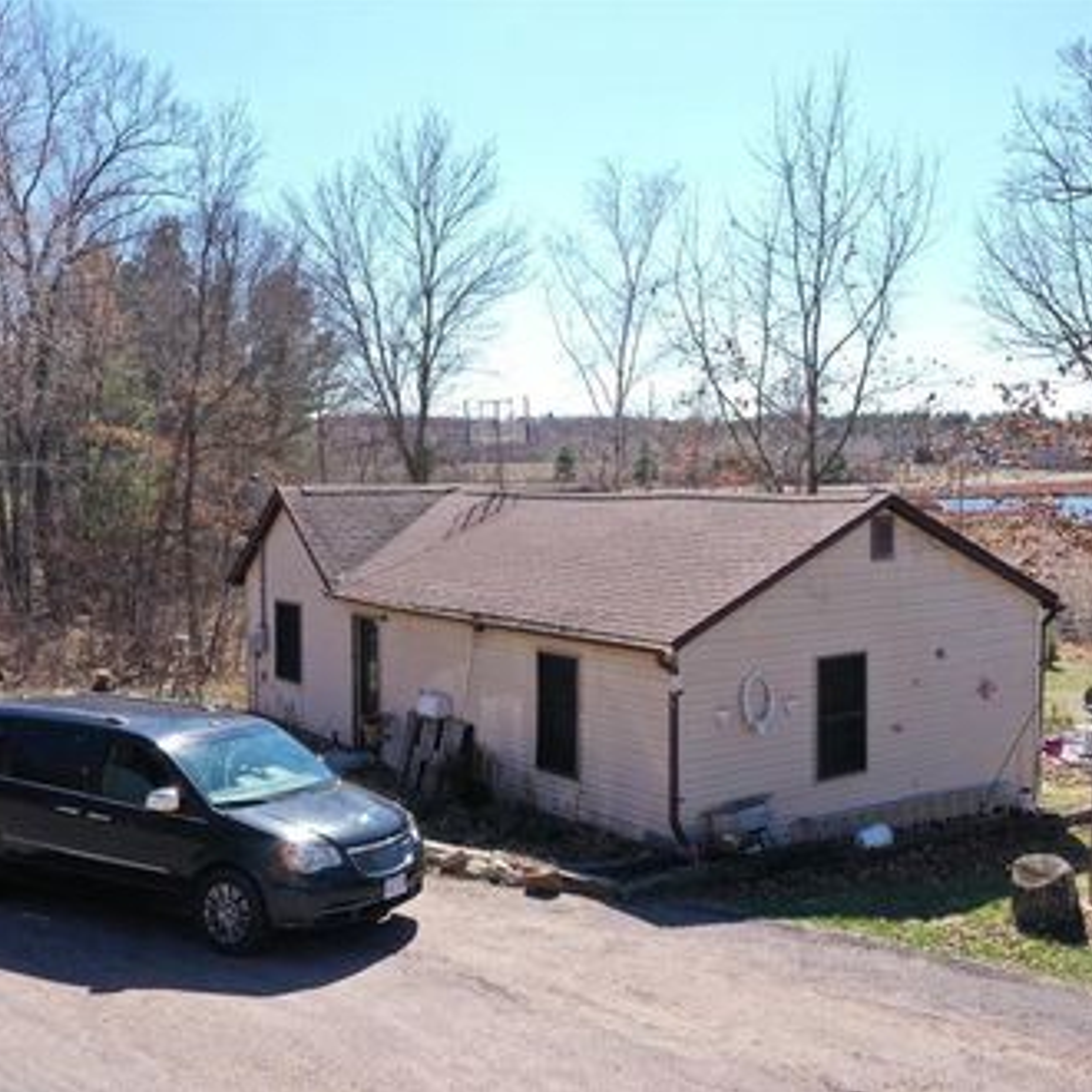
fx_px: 1285
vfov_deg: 46.0
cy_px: 548
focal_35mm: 36
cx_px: 612
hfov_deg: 46.0
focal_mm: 10.26
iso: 100
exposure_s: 1/120
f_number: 8
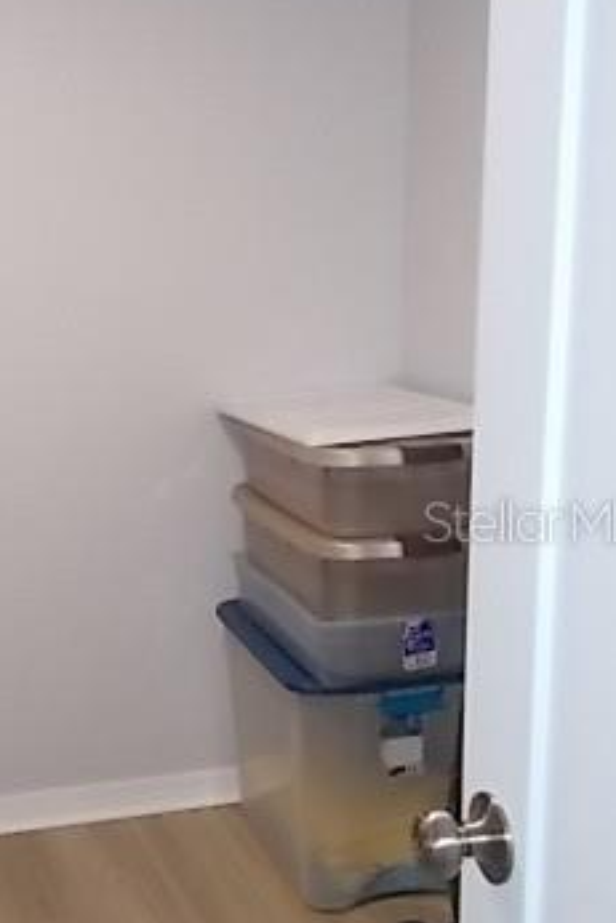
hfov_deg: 25.9
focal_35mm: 50
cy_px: 520
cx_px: 35
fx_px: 1282
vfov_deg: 39.5
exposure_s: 1/25
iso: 200
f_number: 3.2
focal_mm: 4.6
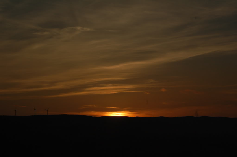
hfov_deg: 19.5
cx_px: 118
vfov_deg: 13.0
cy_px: 78
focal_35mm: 105
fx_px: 691
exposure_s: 1/2000
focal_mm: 70
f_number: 11
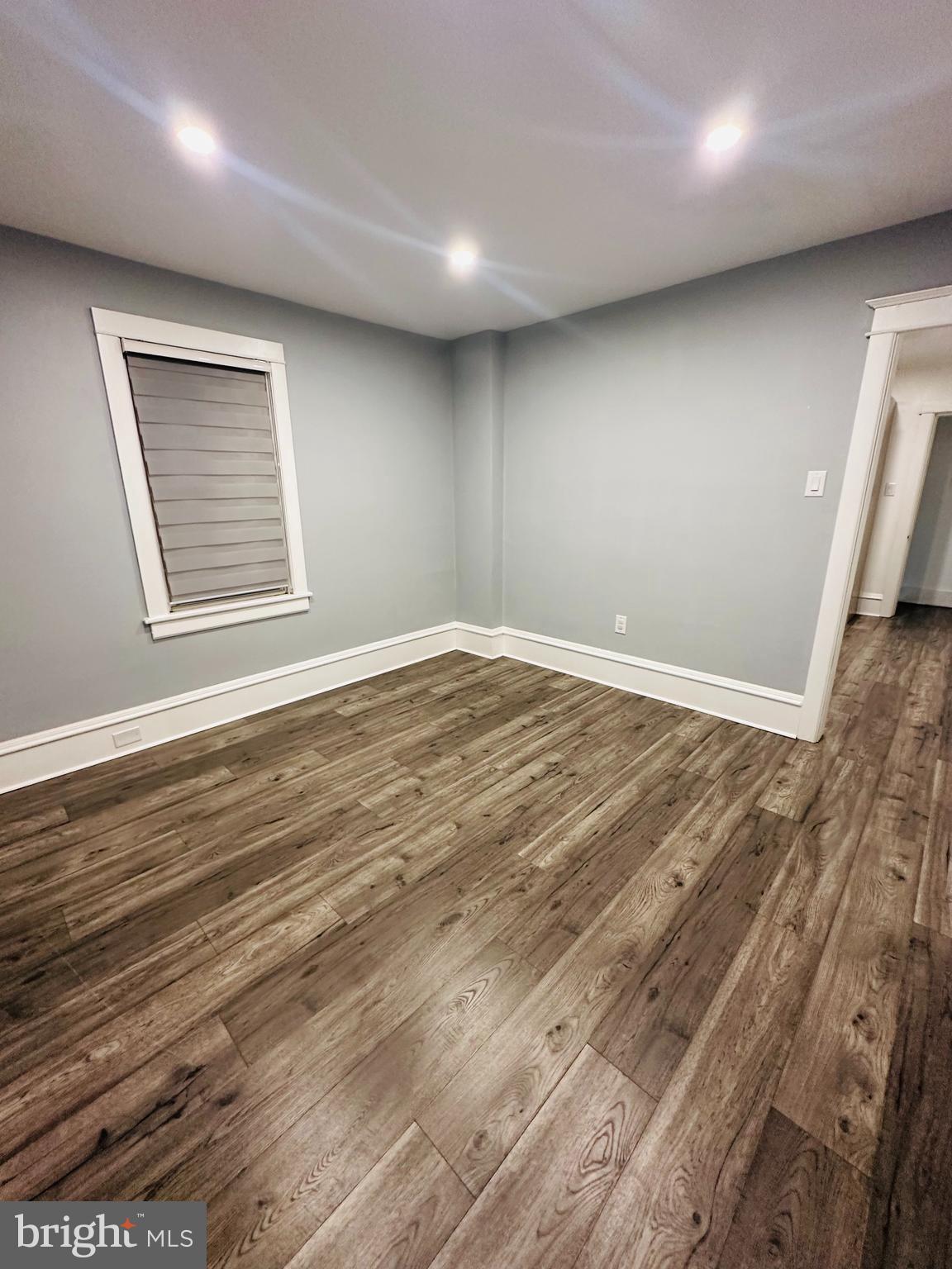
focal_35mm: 14
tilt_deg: -16.1
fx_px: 513
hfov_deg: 85.7
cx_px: 476
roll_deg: +0.6
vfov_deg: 102.1
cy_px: 634
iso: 320
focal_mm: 2.22
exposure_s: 1/60
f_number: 2.2
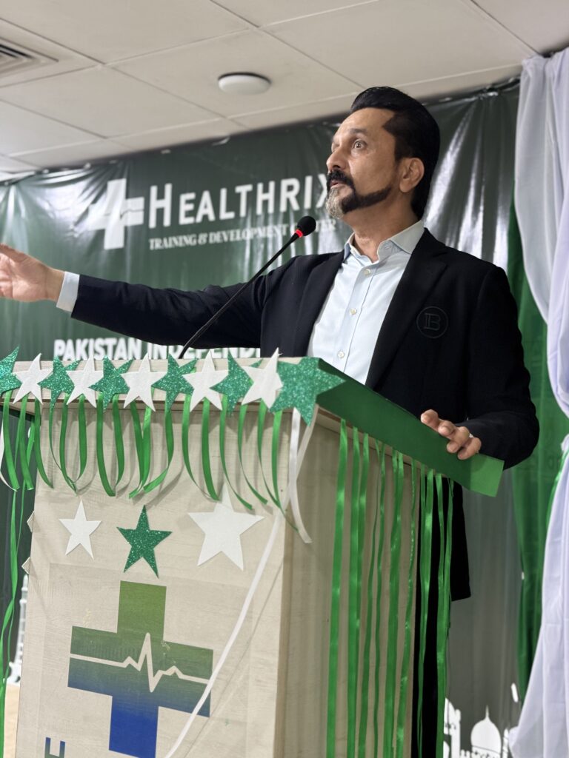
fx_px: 1052
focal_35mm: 48
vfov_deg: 39.7
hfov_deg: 30.3
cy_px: 379
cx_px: 284
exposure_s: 1/50
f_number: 1.78
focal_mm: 6.76
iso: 200
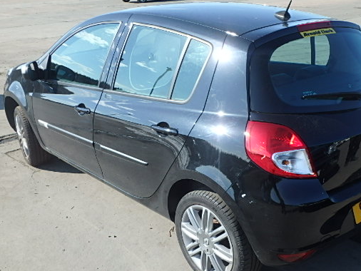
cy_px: 163
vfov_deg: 33.5
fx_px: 449
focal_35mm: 43
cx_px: 216
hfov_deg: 43.6
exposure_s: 1/320
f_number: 4.9
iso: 125
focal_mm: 6
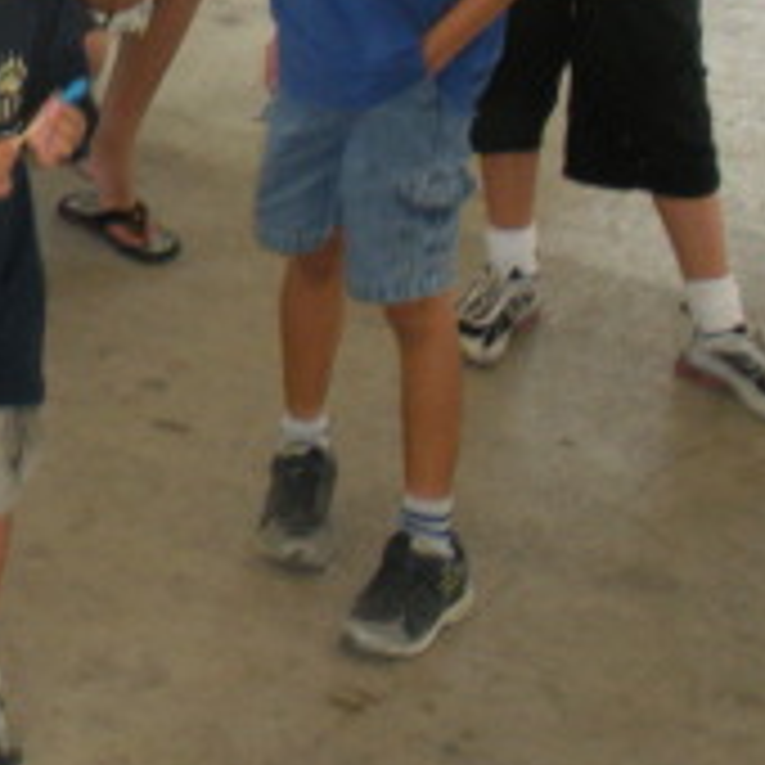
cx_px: -117
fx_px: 3000
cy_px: -63
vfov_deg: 14.2
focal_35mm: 120
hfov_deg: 14.1
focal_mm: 6.3
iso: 173
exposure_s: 1/58.4
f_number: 3.5
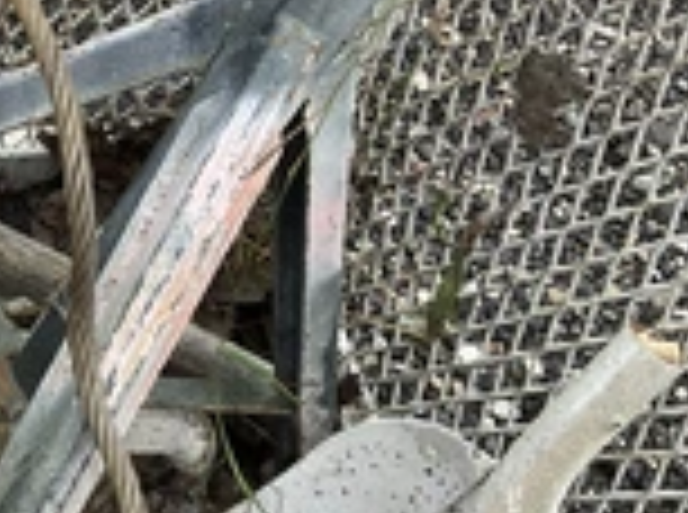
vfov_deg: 19.2
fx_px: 1507
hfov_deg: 23.9
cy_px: 369
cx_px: -90
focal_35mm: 76
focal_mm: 3
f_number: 1.8
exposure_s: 1/362
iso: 25
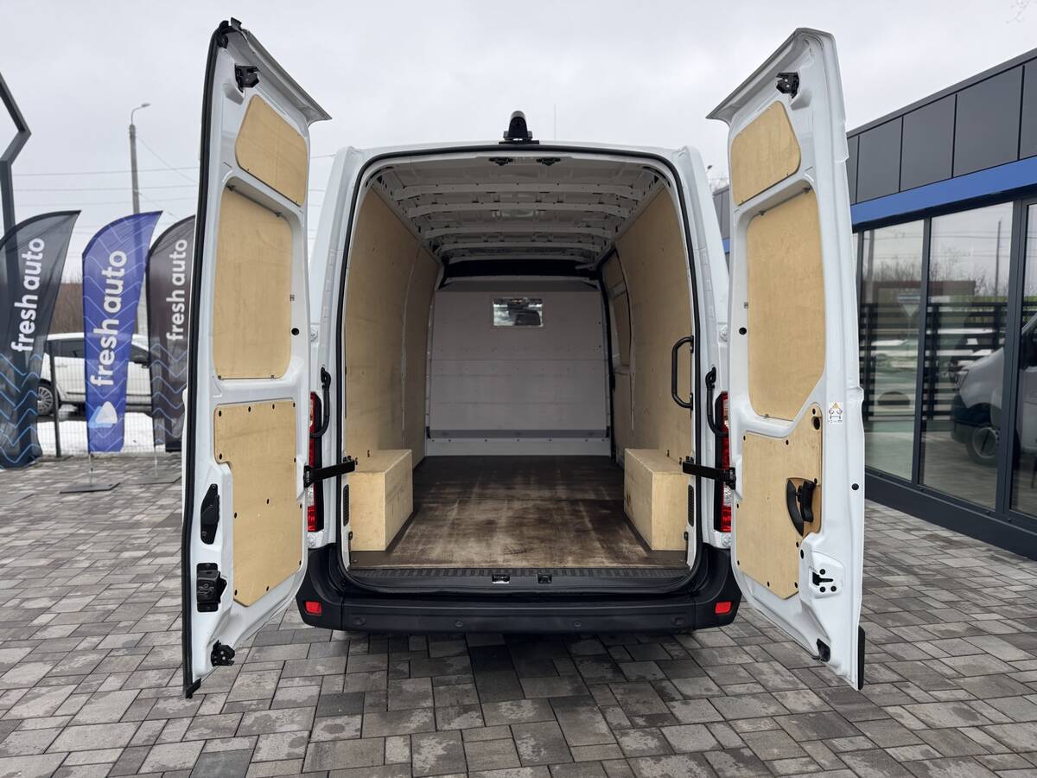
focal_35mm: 24
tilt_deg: -5.4
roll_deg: +0.2
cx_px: 518
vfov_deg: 56.8
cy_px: 389
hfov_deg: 71.6
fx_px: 719
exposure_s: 1/802
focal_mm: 6.76
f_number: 1.78
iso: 80
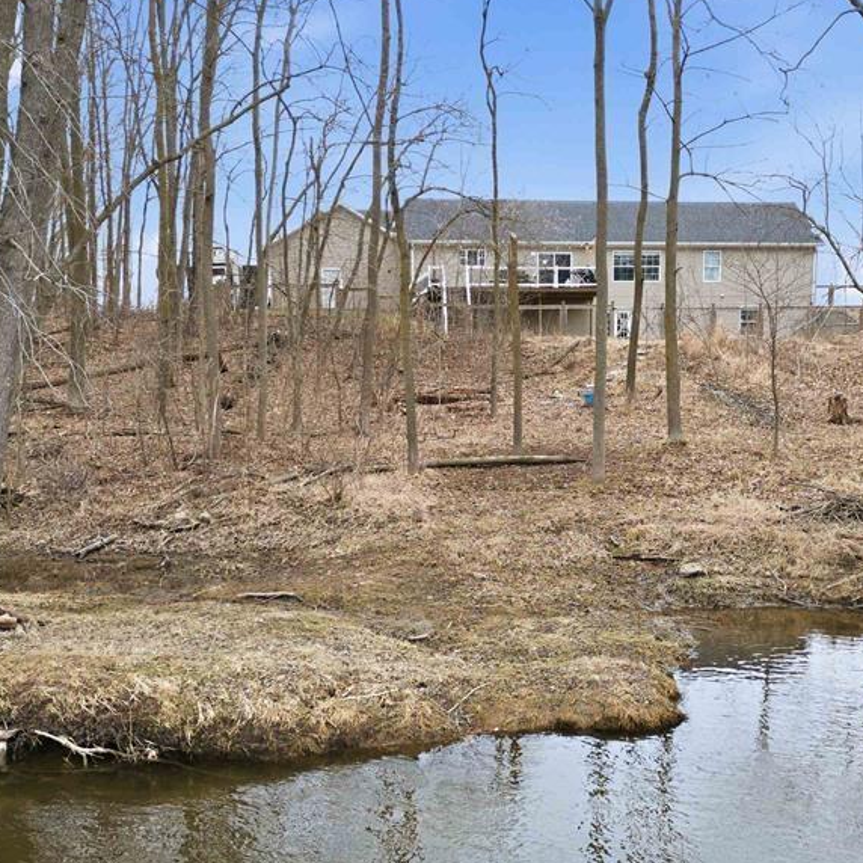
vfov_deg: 43.7
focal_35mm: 38
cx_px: 521
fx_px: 1072
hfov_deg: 43.6
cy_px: 510
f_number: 1.7
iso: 200
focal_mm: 6.7
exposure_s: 1/500
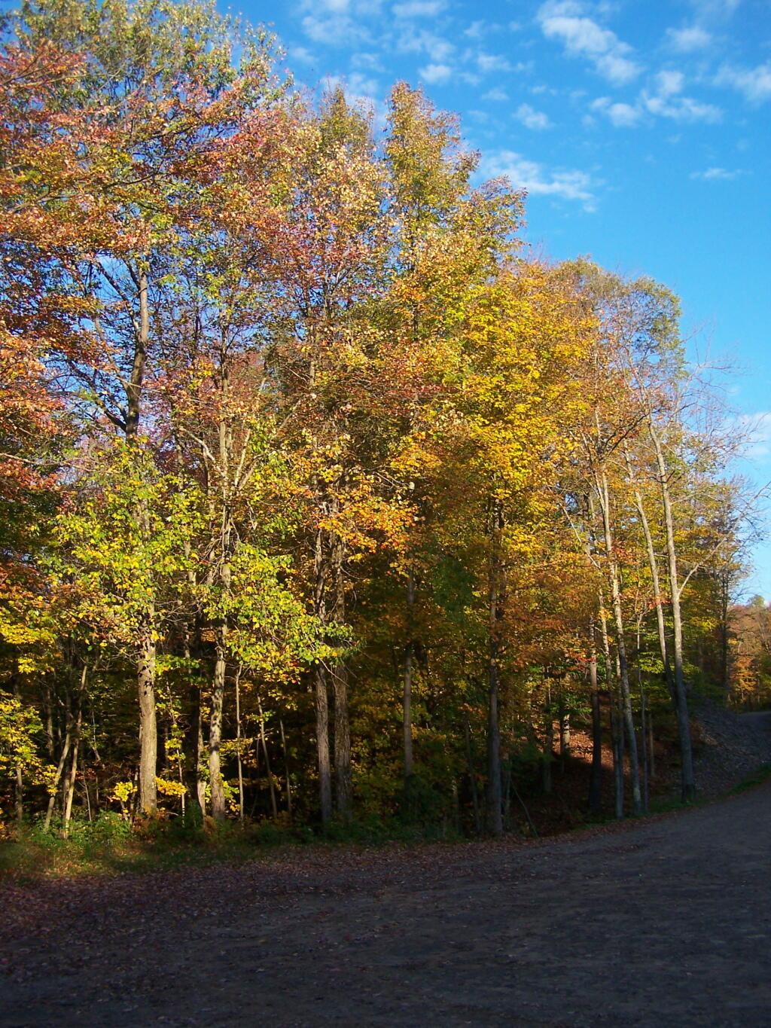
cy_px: 514
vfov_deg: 49.0
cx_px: 386
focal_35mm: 38
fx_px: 1128
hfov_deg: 37.7
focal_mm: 6.3
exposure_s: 1/500
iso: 80
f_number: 2.8
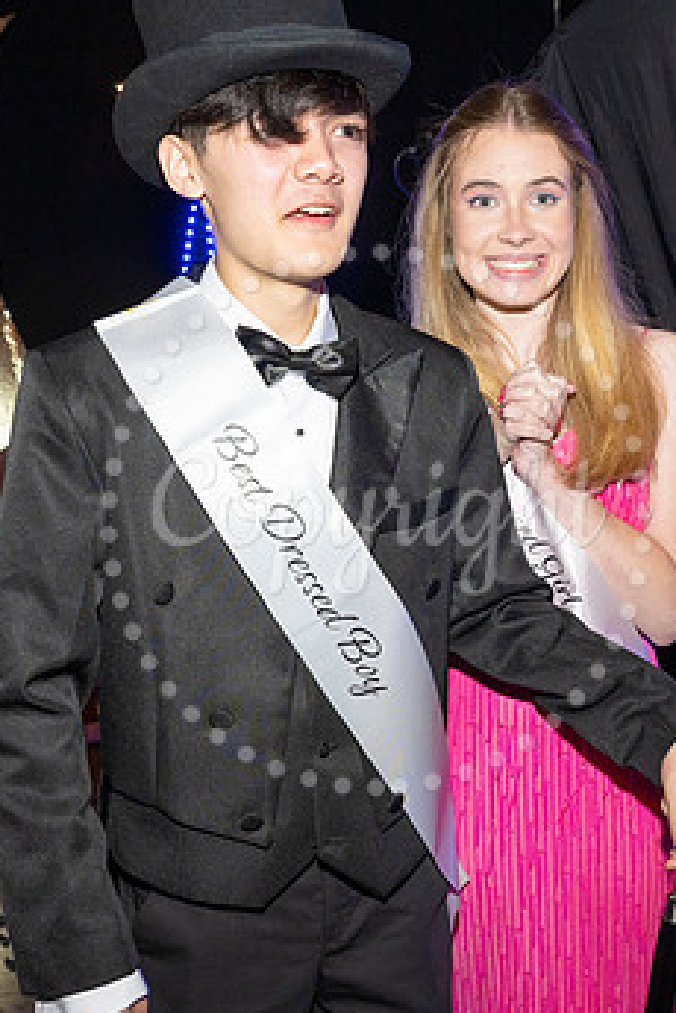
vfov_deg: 41.9
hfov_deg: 28.6
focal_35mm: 47
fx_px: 1324
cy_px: 517
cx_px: 376
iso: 1000
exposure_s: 1/100
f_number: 5.6
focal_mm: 24
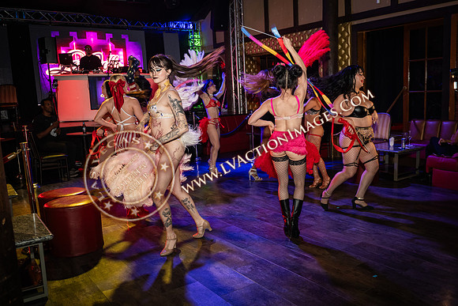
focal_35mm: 34
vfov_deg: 39.1
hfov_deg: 55.8
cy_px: 159
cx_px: 261
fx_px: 431
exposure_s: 1/100
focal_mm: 26
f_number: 2.8
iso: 1250
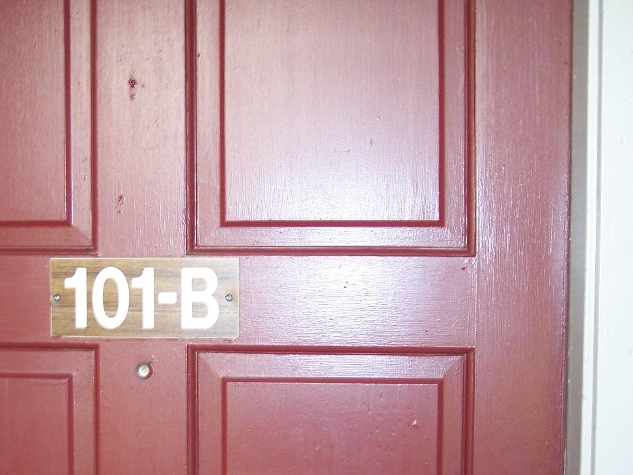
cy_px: 295
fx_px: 1097
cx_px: 183
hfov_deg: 31.8
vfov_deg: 24.4
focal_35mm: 60
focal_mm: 8
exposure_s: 1/60
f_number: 2.8
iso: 100
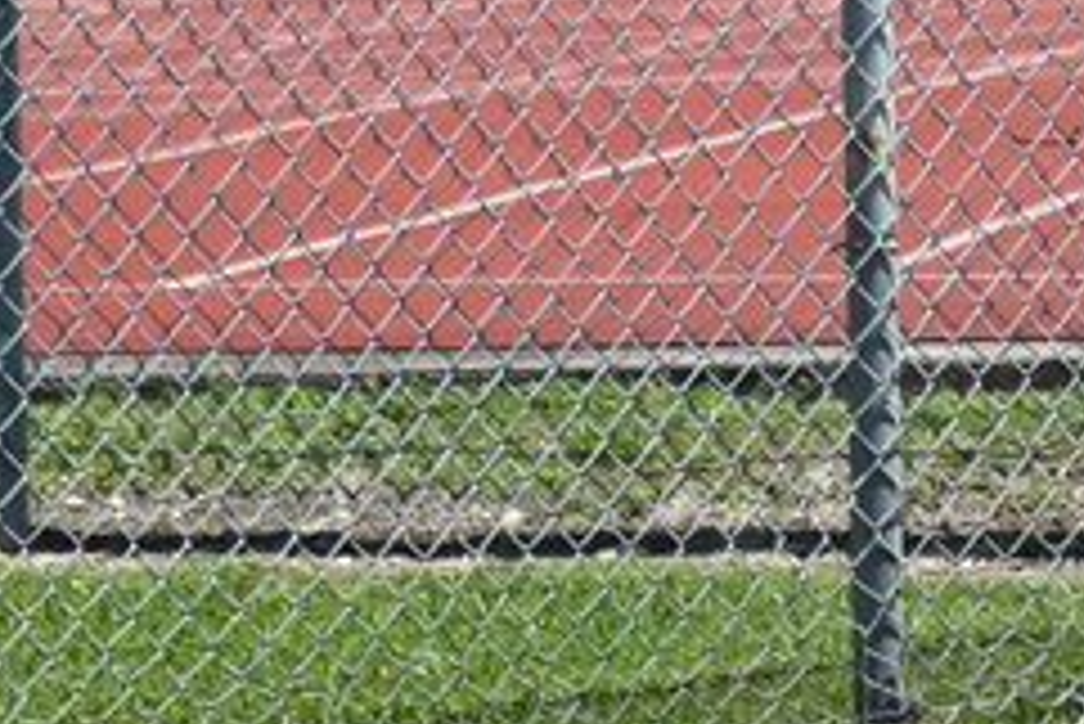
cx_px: 1480
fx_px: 13437
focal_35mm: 446
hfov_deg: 4.6
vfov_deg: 3.1
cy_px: -173
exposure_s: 1/2000
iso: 125
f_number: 2.8
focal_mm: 70
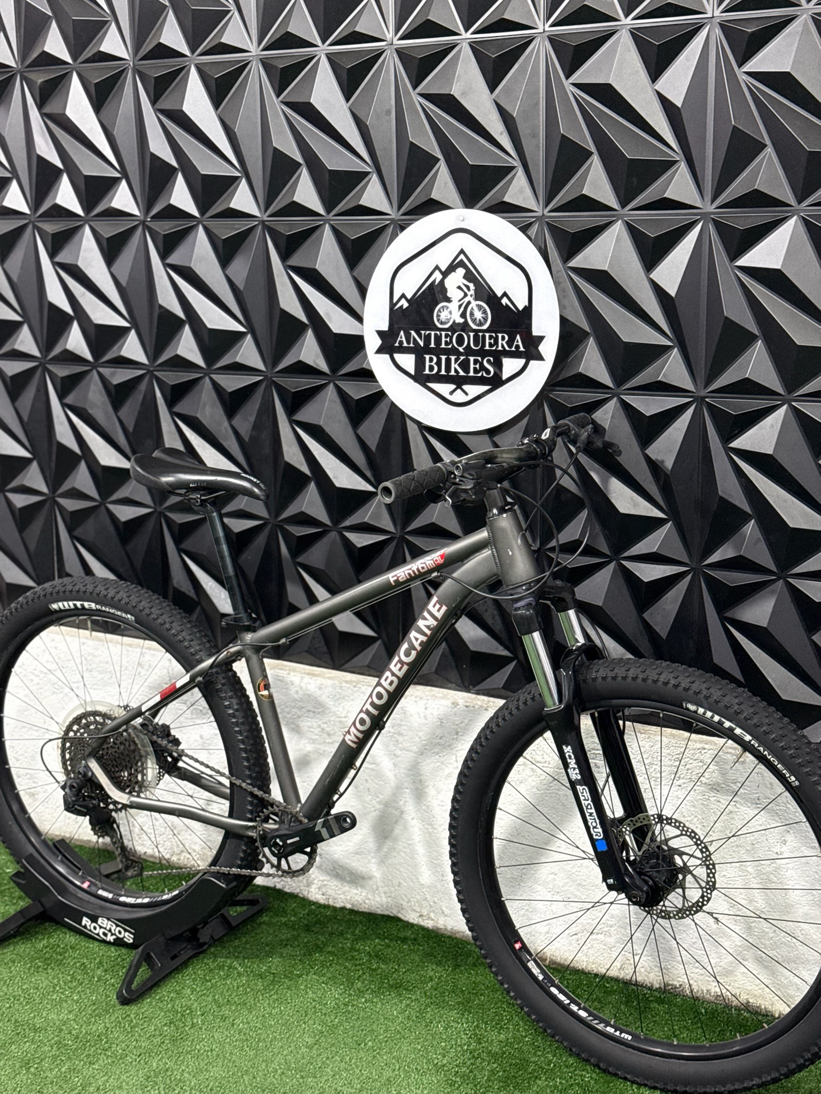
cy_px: 547
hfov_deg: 30.3
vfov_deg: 39.7
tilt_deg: -11.5
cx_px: 410
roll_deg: +0.0
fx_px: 1518
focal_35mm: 48
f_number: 1.78
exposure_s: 1/60
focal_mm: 6.76
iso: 250
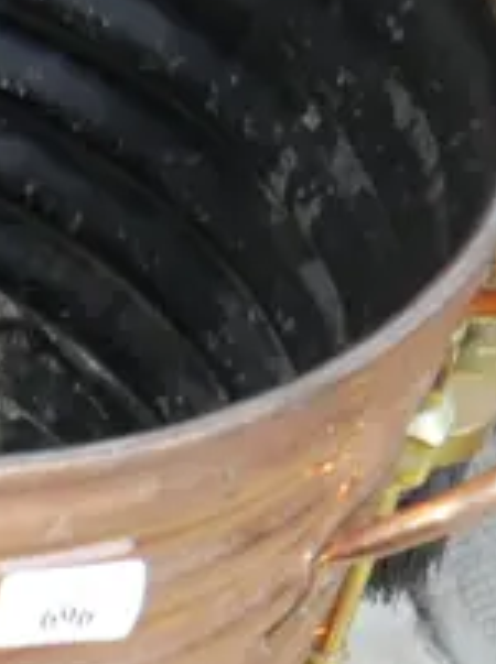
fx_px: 2741
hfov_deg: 8.3
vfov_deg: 13.7
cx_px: -1118
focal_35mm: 143
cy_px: 555
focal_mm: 14
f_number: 3.5
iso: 1600
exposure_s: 1/60
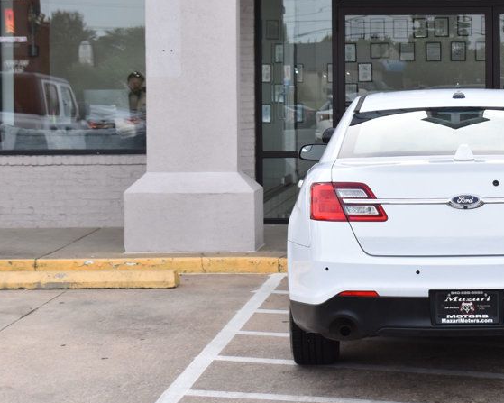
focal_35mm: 98
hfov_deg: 19.2
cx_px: 444
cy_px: 118
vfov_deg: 15.7
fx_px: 1462
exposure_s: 1/250
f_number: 8
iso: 400
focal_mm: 38
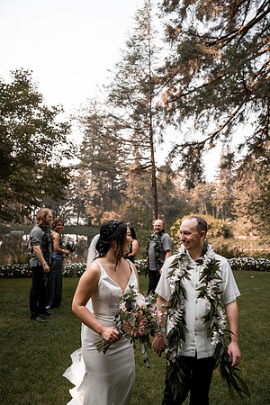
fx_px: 270
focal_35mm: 24
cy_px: 202
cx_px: 135
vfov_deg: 73.7
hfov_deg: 53.1
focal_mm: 24
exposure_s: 1/1000
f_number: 2.8
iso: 320
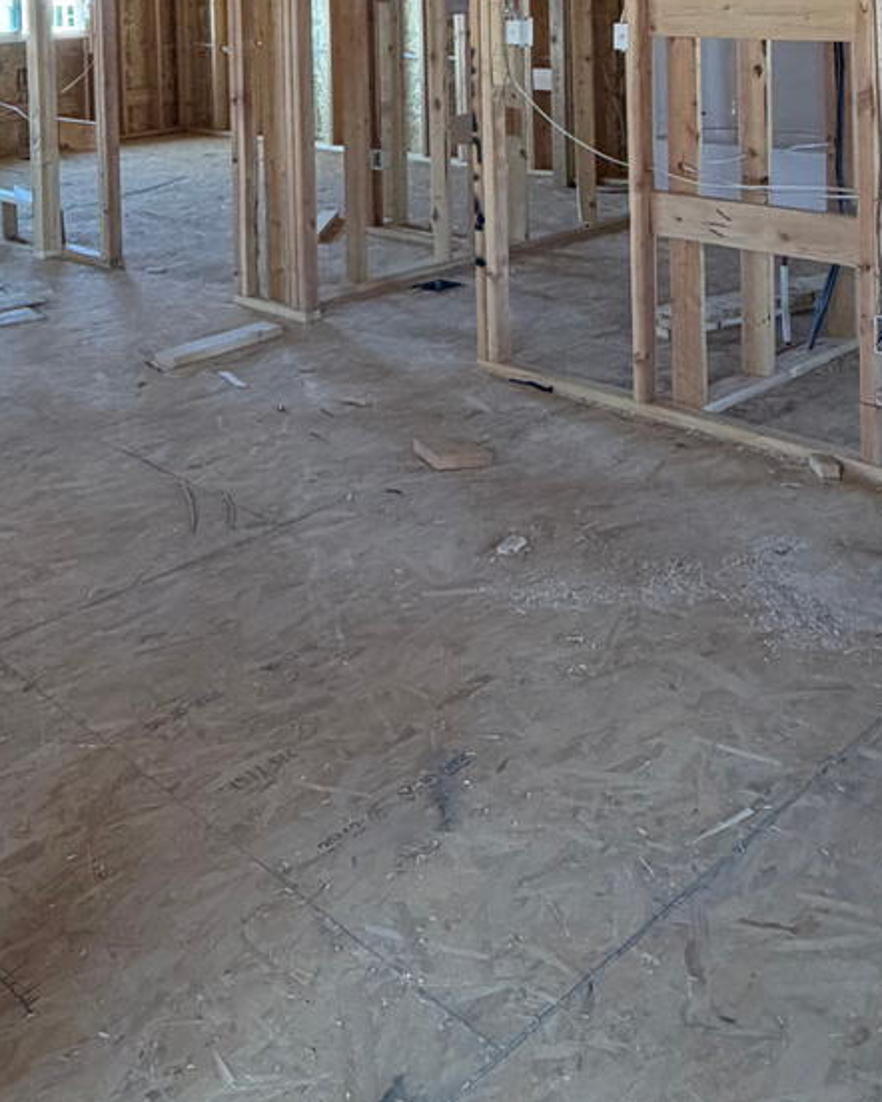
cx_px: -34
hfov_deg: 34.9
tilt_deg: -1.0
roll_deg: +1.7
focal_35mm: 38
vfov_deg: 41.8
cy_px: 10
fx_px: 1239
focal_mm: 2.22
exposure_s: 1/121
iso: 250
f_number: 2.2
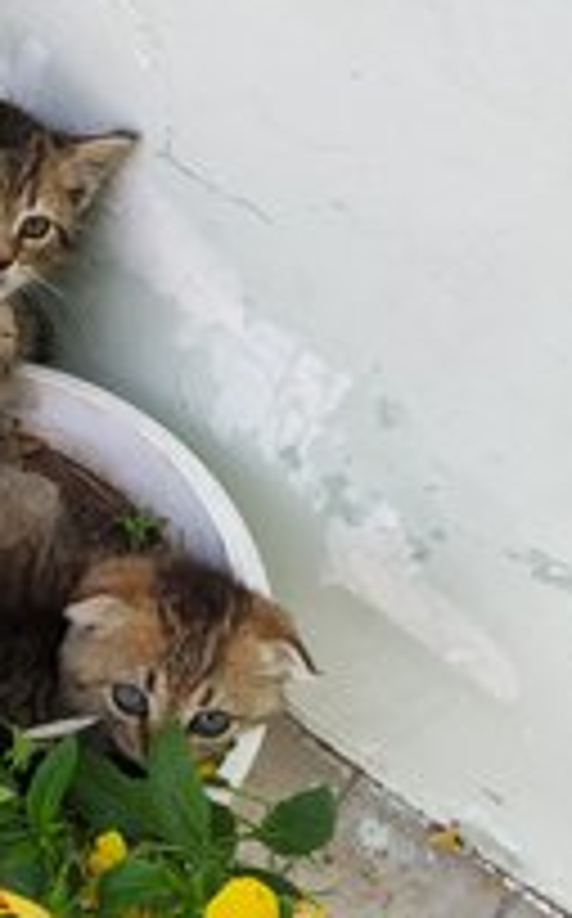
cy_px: 698
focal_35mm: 50
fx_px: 1251
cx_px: -18
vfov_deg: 39.2
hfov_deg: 24.4
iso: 100
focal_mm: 3.94
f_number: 1.9
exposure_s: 1/236
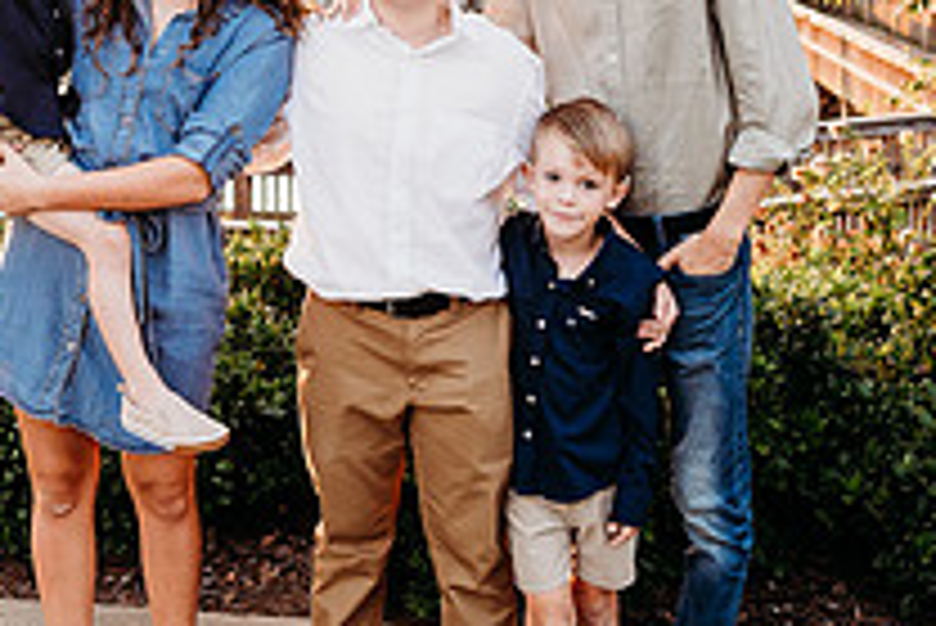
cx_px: 374
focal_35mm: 67
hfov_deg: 30.0
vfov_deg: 19.9
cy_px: 43
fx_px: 1743
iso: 320
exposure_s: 1/200
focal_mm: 24
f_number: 3.2
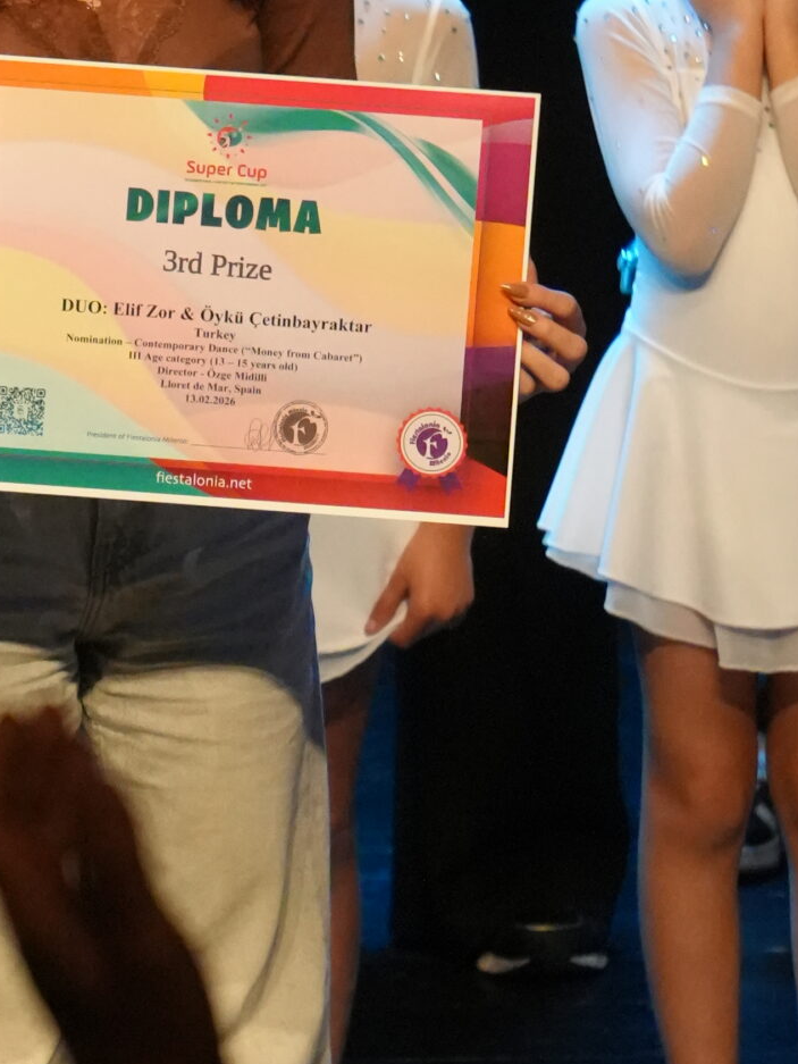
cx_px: -153
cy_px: 509
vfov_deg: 3.7
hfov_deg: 2.8
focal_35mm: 536
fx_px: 16471
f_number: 5.6
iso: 8000
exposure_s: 1/250
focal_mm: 136
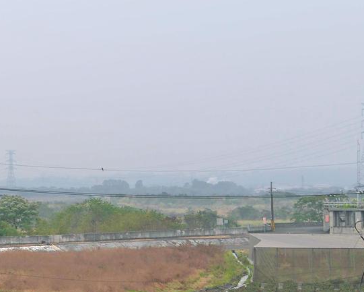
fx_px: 1196
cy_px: 157
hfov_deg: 15.5
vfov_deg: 13.9
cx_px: -236
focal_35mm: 111
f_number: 5.6
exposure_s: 1/125
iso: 110
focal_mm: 32
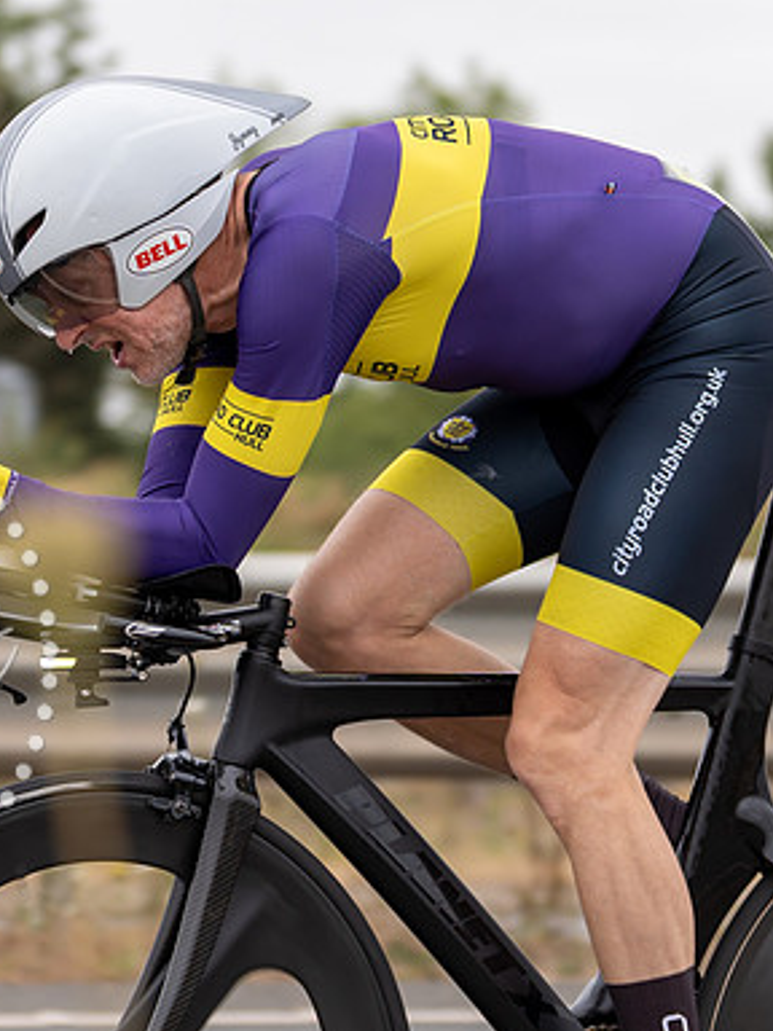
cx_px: 336
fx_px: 7146
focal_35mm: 240
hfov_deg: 6.2
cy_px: 495
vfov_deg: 8.2
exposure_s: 1/800
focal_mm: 75
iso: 100
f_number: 2.8
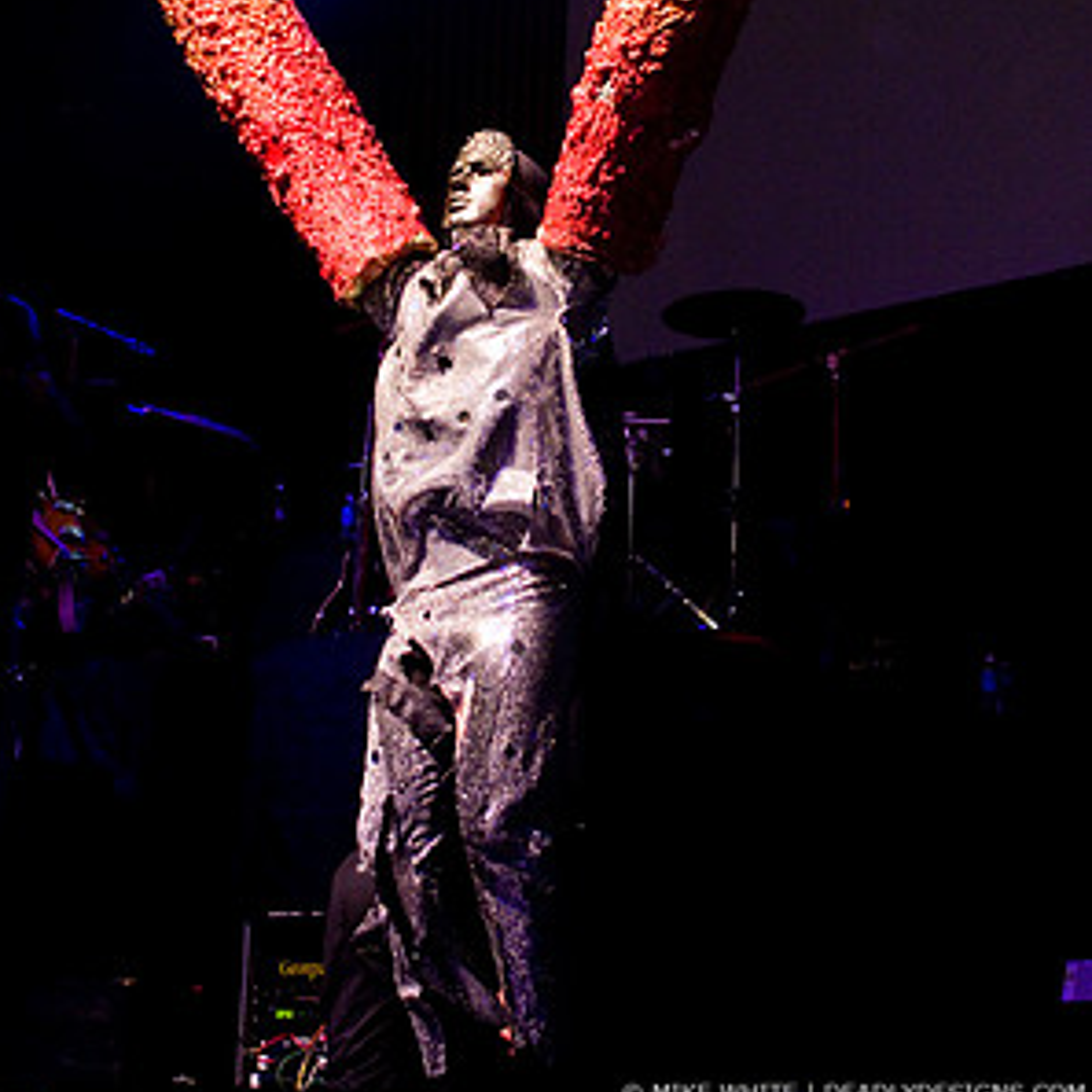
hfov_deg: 25.5
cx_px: 546
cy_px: 283
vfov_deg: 25.2
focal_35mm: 68
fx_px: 2414
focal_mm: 35
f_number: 2.8
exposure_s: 1/200
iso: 800
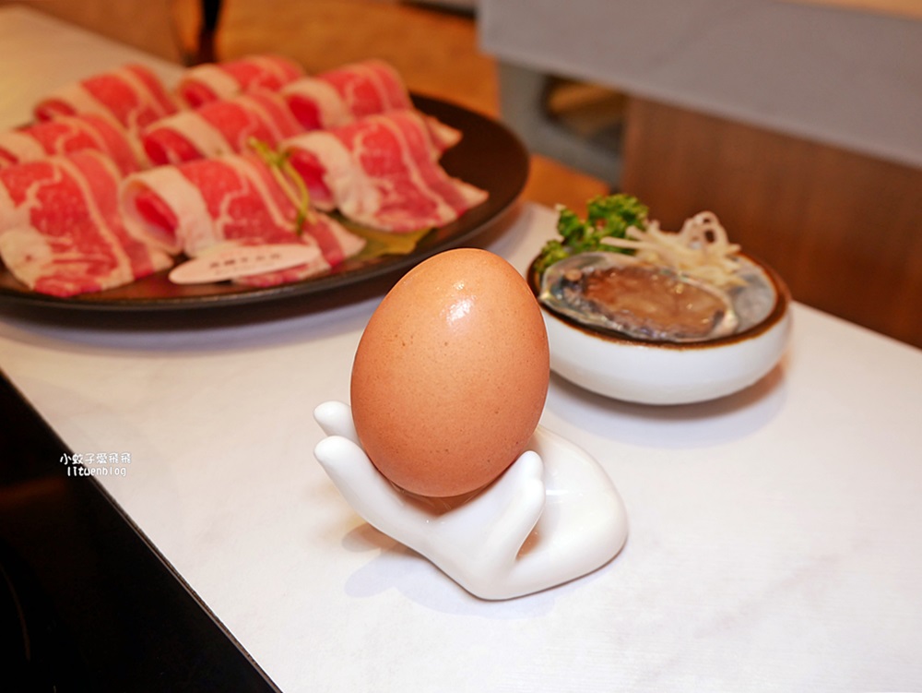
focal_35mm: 32
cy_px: 346
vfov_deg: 44.2
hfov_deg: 56.8
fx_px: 853
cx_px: 461
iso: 320
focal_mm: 16
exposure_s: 1/60
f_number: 4
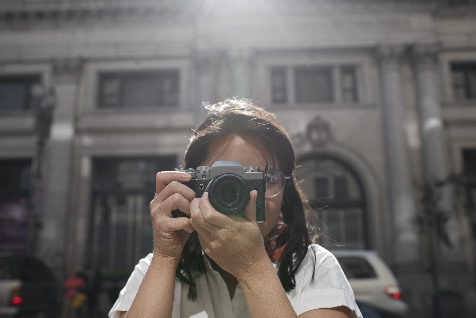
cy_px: 159
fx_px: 463
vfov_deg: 37.9
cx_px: 238
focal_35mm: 35
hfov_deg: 54.4
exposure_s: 1/800
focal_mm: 35
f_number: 4
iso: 100
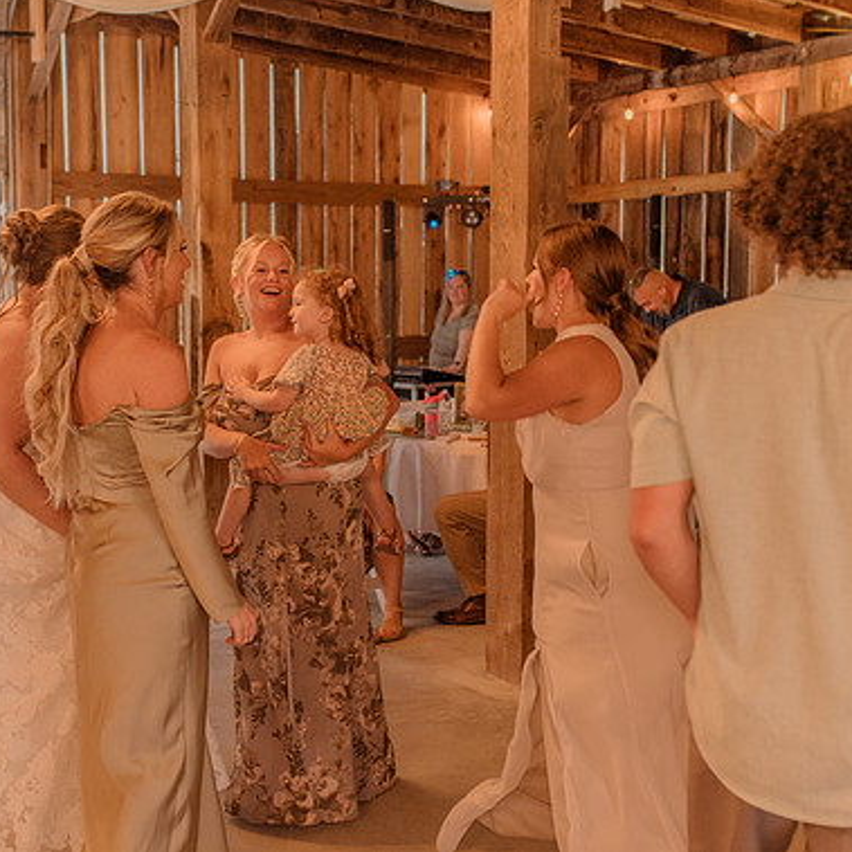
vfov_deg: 34.7
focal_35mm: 49
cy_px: 422
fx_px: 1364
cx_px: 309
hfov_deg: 34.5
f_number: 2.5
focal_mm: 35
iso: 640
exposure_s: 1/200
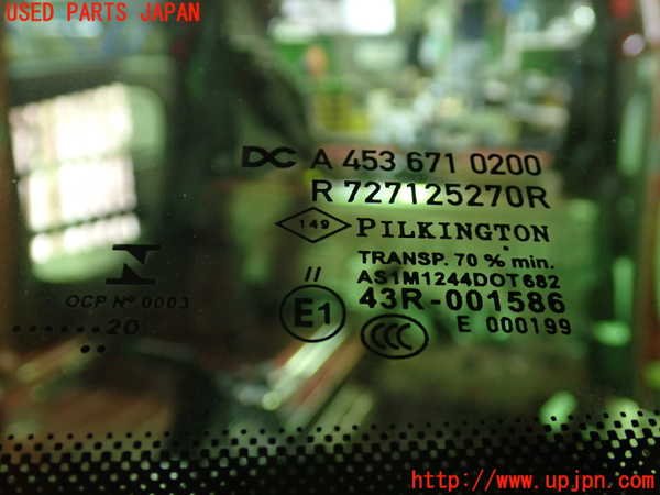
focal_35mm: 38
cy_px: 248
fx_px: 725
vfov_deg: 37.7
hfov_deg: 49.0
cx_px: 330
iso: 800
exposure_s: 1/20
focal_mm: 6.83
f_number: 2.7
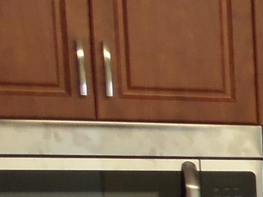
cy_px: 404
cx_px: 653
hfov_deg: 10.0
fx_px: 1299
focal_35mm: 171
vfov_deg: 8.2
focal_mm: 5.2
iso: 80
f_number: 3.4
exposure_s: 1/30
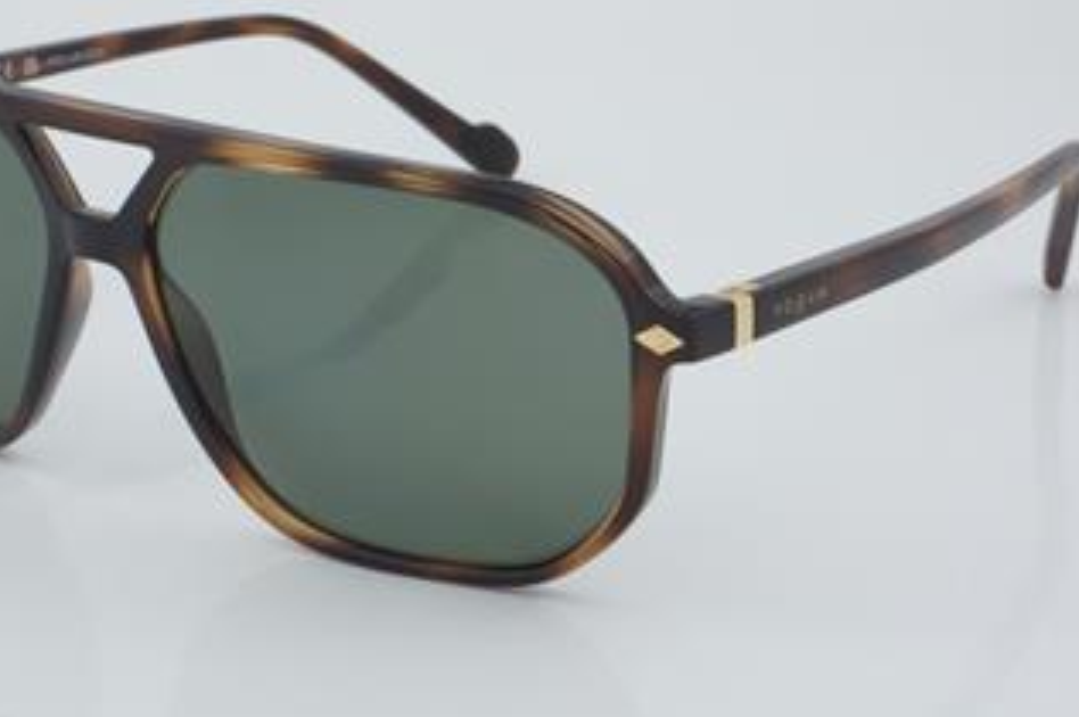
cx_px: 430
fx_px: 2844
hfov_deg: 21.4
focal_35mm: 95
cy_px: 283
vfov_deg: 14.4
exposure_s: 1/3
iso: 100
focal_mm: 50
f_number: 32
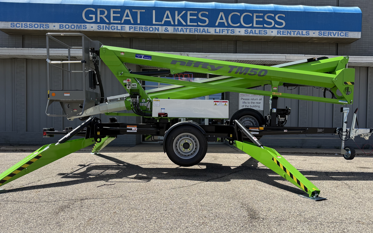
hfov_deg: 62.8
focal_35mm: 30
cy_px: 136
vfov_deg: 41.7
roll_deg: +0.0
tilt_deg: -1.5
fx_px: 305
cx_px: 198
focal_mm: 6.76
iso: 80
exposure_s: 1/4167
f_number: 1.78
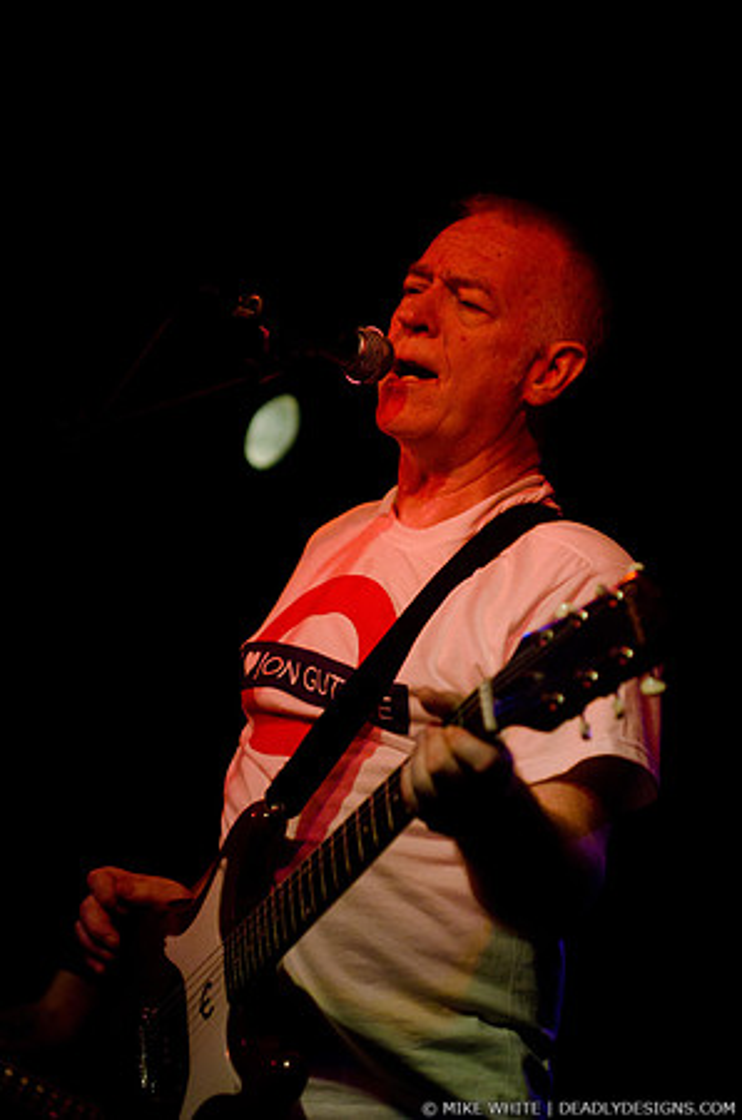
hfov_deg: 13.0
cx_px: 371
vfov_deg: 19.5
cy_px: 560
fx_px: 3261
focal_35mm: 105
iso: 1600
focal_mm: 70
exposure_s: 1/100
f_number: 2.8
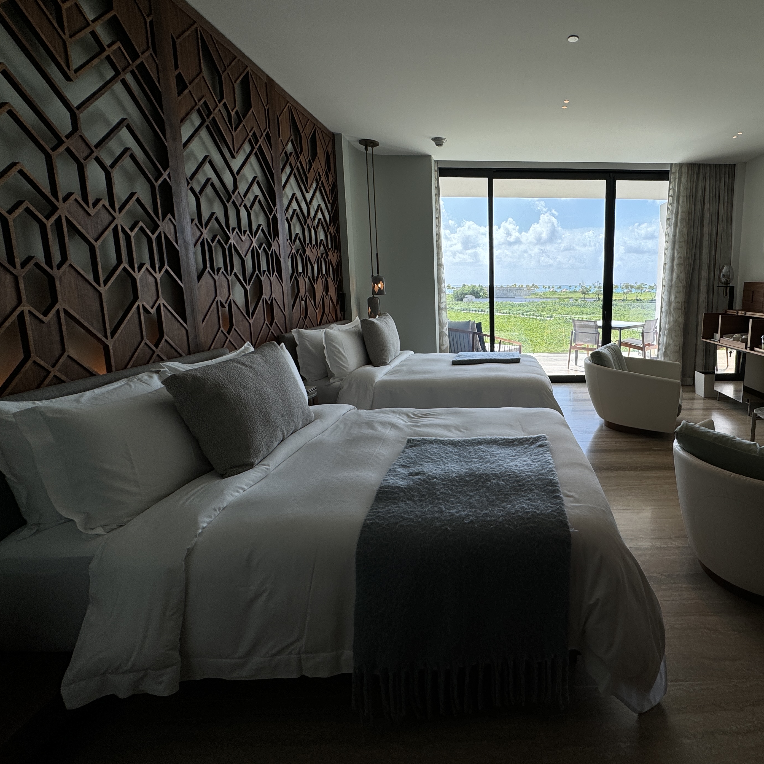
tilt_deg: -11.1
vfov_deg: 80.6
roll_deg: -0.4
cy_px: 355
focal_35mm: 18
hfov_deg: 77.6
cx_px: 521
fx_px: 449
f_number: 2.2
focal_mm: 2.22
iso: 40
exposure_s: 1/470
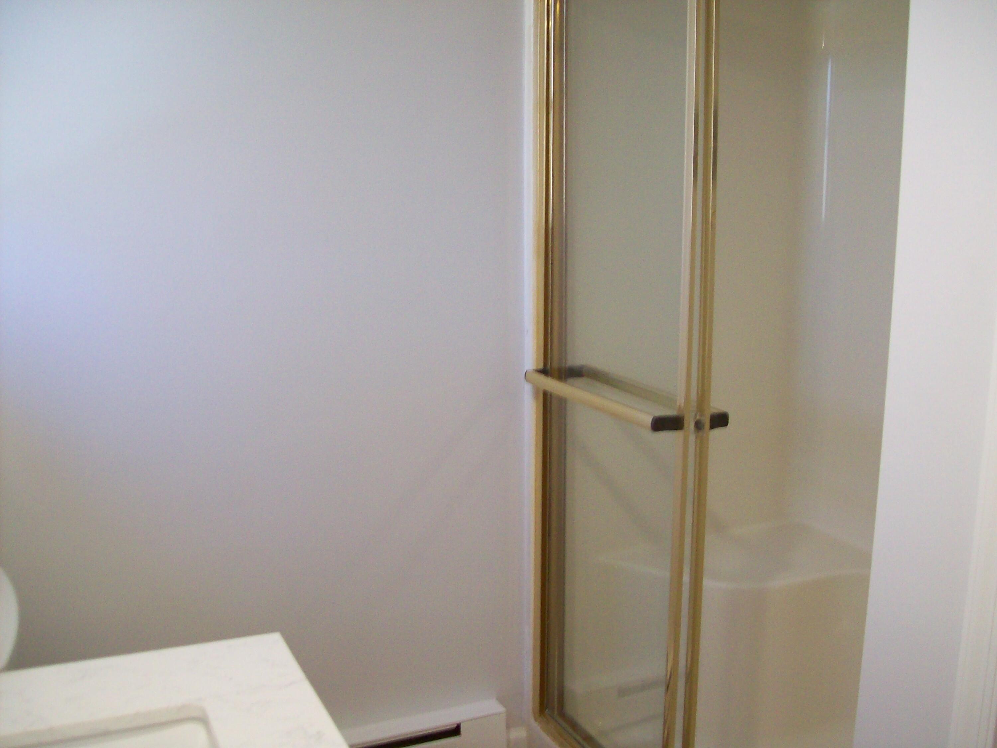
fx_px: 1037
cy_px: 374
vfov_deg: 39.7
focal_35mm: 36
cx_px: 498
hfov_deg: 51.4
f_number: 2.7
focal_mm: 6
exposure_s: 1/34.8
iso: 160
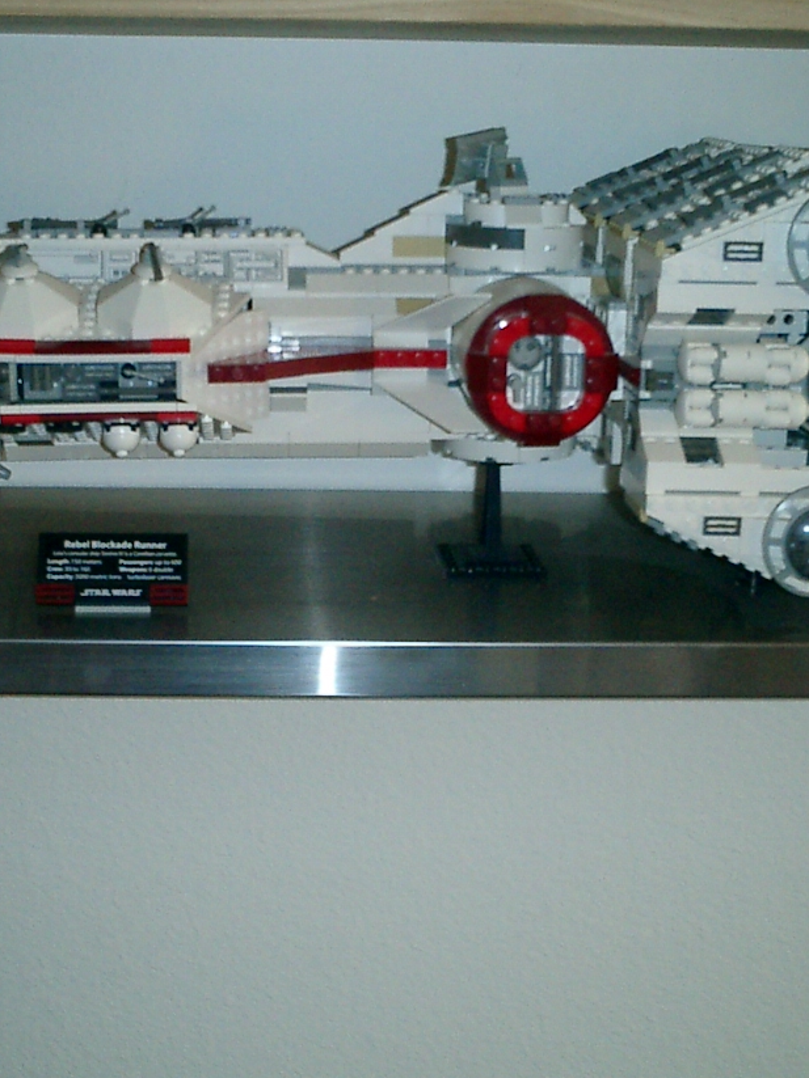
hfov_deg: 26.0
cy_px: 626
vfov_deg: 34.3
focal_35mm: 56
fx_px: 1745
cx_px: 316
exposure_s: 1/30
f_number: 3.2
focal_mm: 7.5
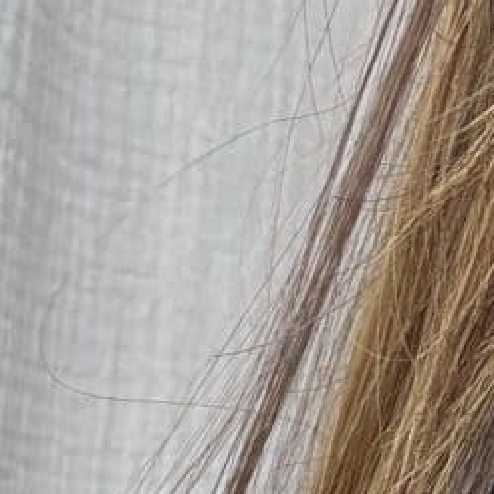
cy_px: 710
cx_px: 444
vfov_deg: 15.0
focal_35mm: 109
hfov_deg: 15.8
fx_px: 1760
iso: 100
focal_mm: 2.69
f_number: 1.9
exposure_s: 1/50
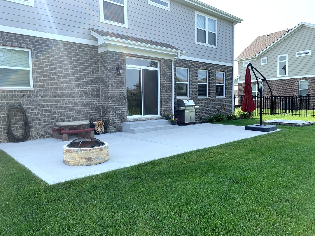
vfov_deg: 53.1
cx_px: 158
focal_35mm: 26
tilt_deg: -0.9
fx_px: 237
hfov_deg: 67.3
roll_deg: -0.8
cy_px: 118
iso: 25
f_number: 1.8
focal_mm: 4.25
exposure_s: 1/711
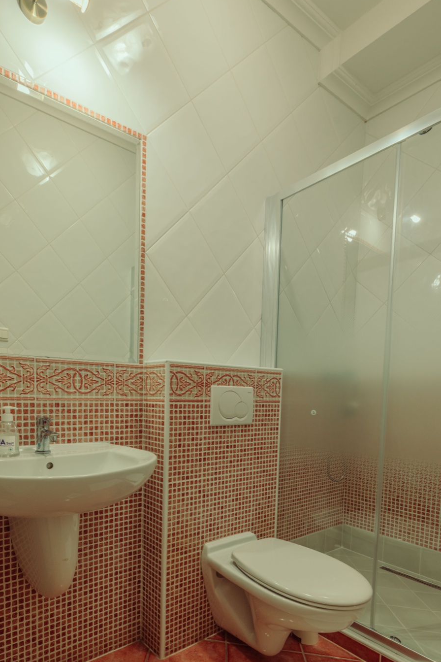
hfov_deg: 61.1
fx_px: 367
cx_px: 164
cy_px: 419
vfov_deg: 82.2
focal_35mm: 20
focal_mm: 14
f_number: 10
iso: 100
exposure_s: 1
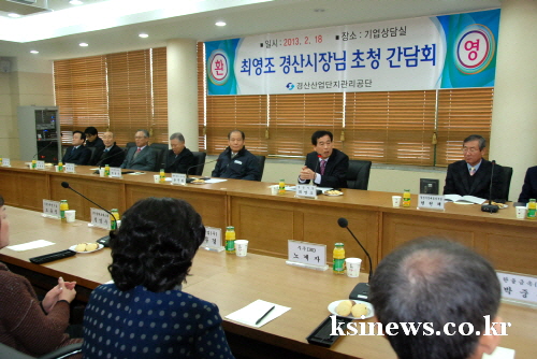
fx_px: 493
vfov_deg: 40.0
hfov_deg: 57.2
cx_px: 268
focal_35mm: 33
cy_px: 180
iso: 1000
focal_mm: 22
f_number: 5
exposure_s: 1/60
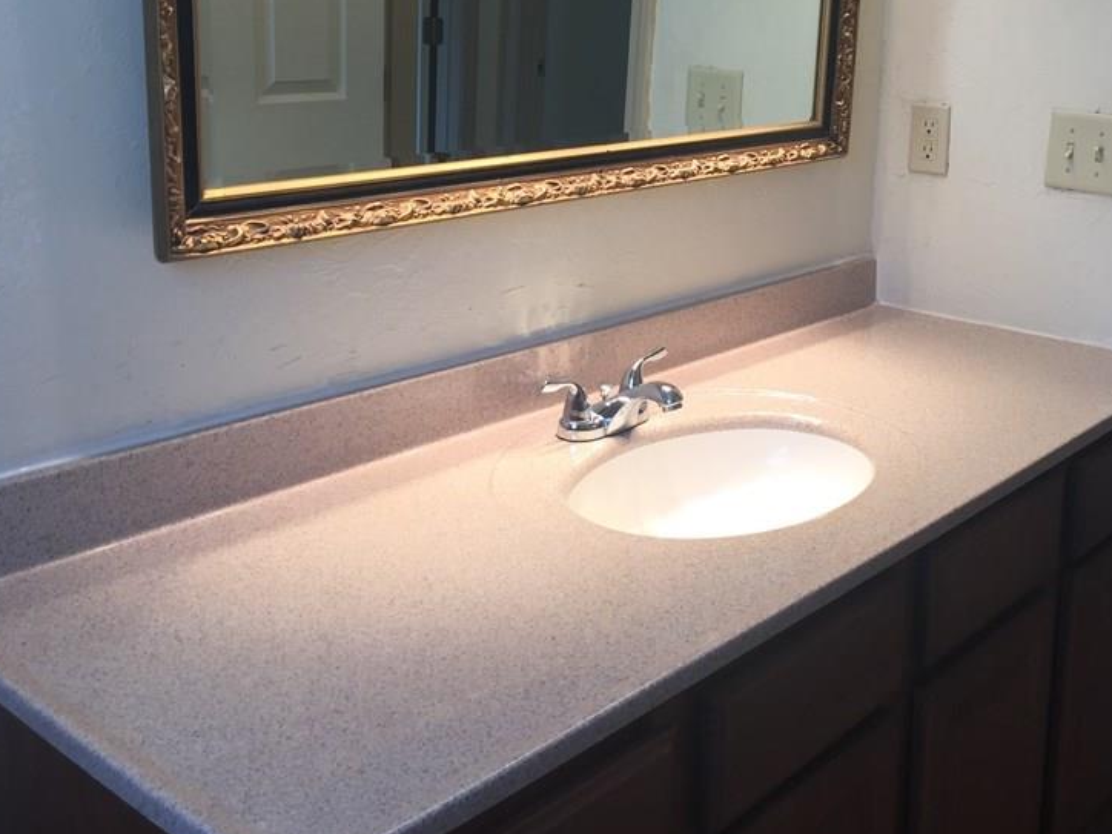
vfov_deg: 34.8
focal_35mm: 41
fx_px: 1317
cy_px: 286
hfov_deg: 45.4
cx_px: 693
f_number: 2.2
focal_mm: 4.15
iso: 40
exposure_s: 1/60
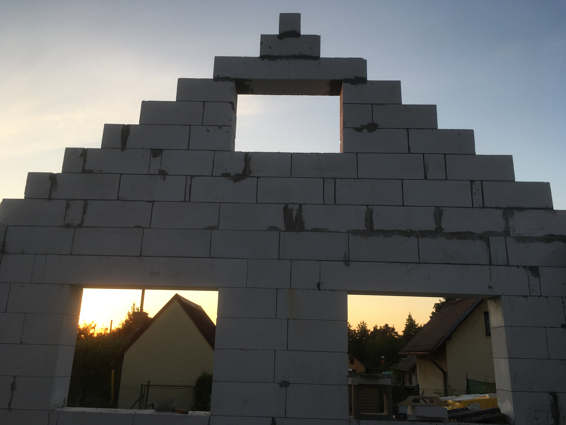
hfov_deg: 61.7
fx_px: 474
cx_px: 283
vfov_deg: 48.2
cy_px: 212
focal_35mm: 29
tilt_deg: +15.0
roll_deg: -1.6
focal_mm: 4.15
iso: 25
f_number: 2.2
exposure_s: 1/236
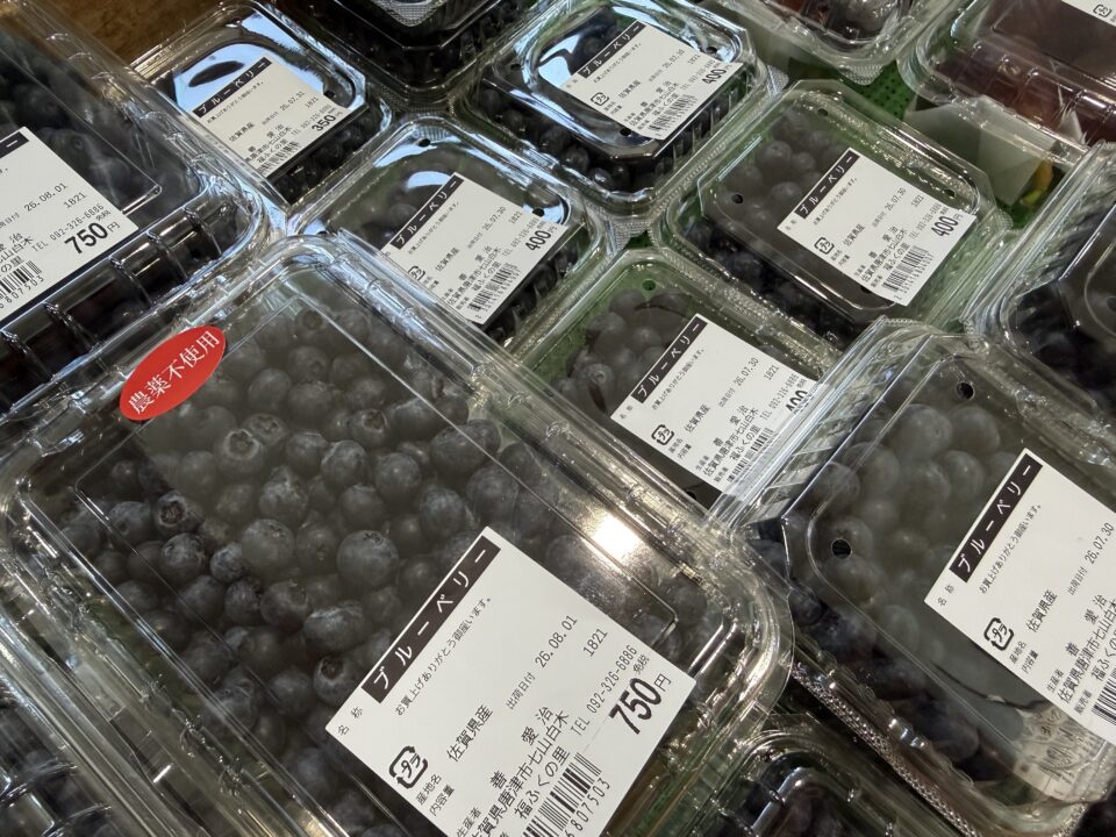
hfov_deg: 71.6
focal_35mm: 24
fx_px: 774
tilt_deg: -65.3
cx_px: 558
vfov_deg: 56.8
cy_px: 418
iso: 250
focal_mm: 2.22
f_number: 2.2
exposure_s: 1/120
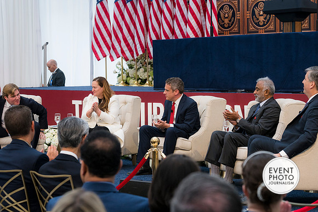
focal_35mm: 93
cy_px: 106
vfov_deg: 14.7
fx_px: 821
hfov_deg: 21.9
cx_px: 159
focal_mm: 62
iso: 400
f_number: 4
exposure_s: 1/160
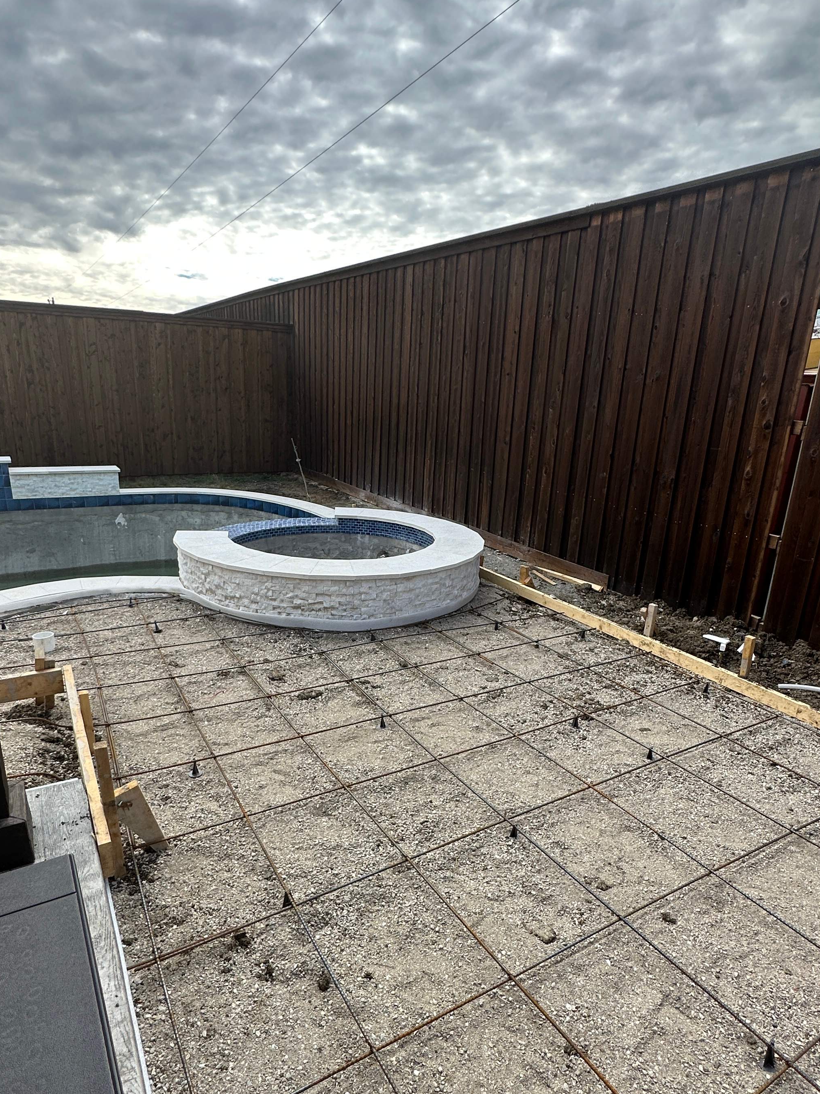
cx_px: 412
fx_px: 663
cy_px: 602
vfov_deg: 78.8
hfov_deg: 63.4
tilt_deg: -19.2
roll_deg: -1.1
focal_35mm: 21
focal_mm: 2.22
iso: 40
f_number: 2.2
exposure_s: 1/725
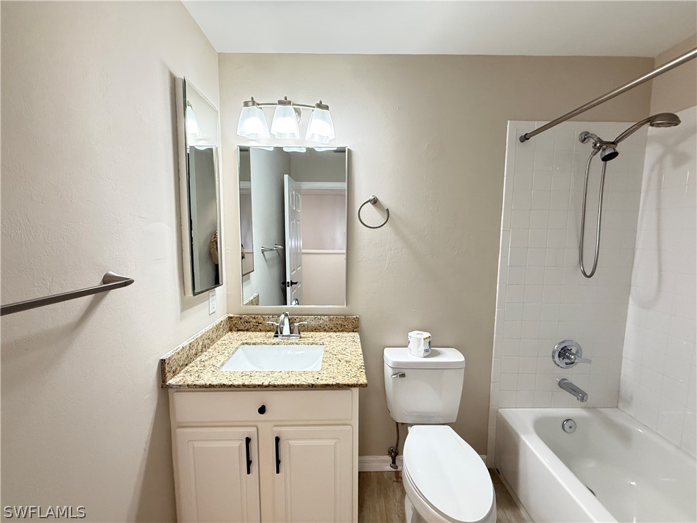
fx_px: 282
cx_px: 348
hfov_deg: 102.1
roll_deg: -0.2
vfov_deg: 85.7
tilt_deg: -4.9
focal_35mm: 14
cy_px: 262
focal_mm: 2.22
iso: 400
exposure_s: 1/120
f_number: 2.2
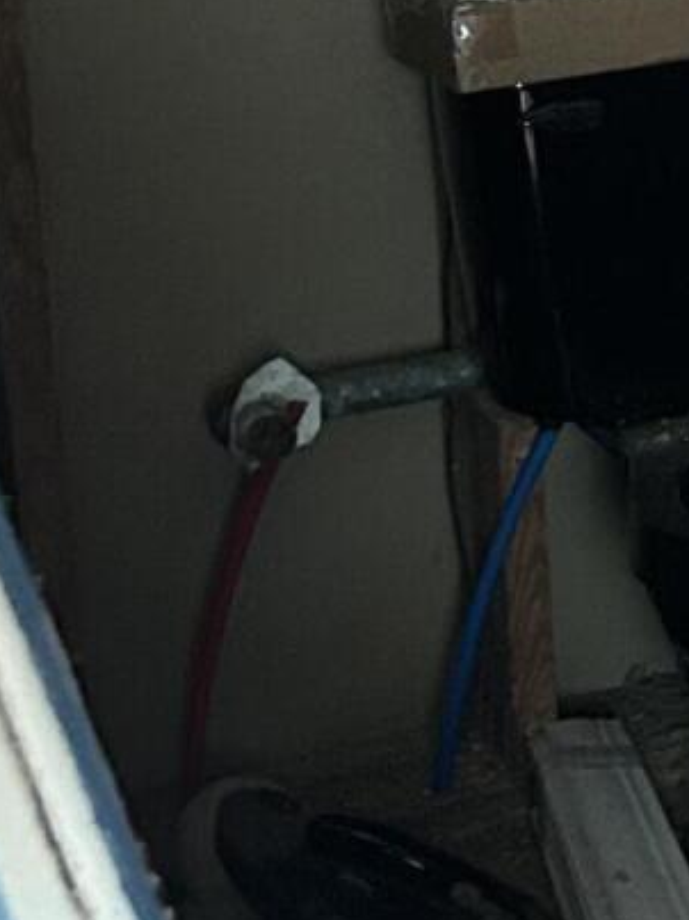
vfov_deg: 14.8
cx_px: 1442
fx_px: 3425
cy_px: -144
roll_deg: +2.3
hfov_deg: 10.4
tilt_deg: -8.2
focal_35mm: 129
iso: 640
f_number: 1.5
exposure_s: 1/30
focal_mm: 5.7
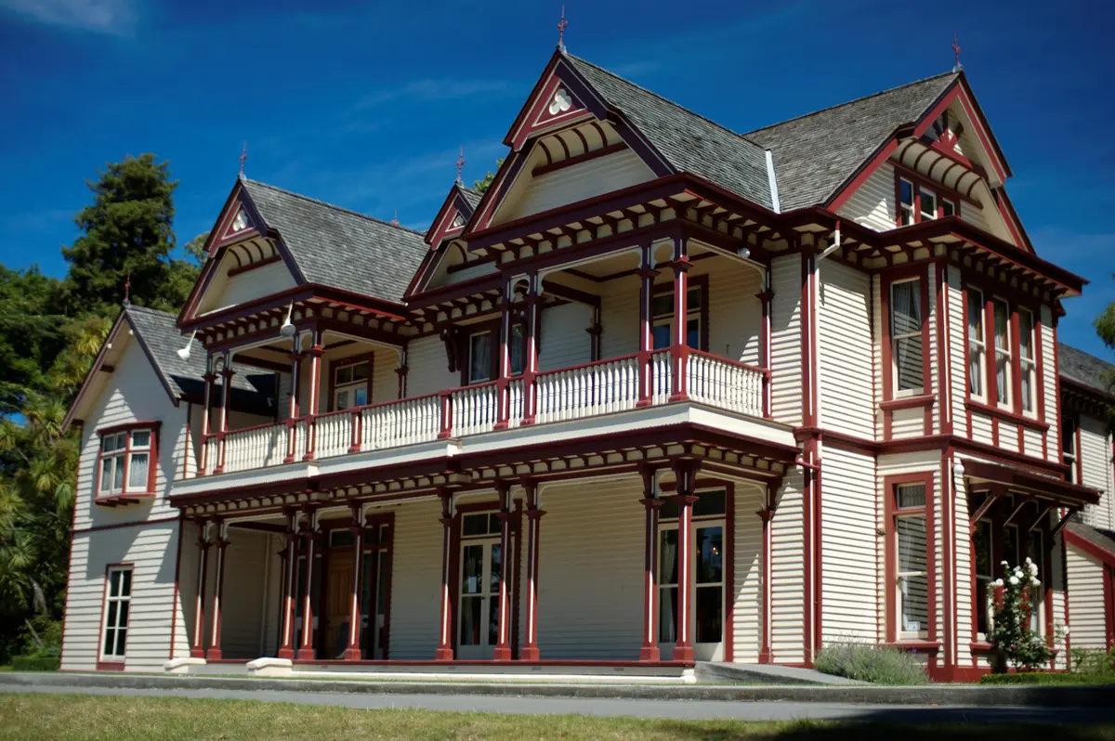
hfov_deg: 43.6
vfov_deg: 29.8
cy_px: 370
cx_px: 558
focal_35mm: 45
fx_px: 1393
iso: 200
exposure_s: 1/4000
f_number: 1.6
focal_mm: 30
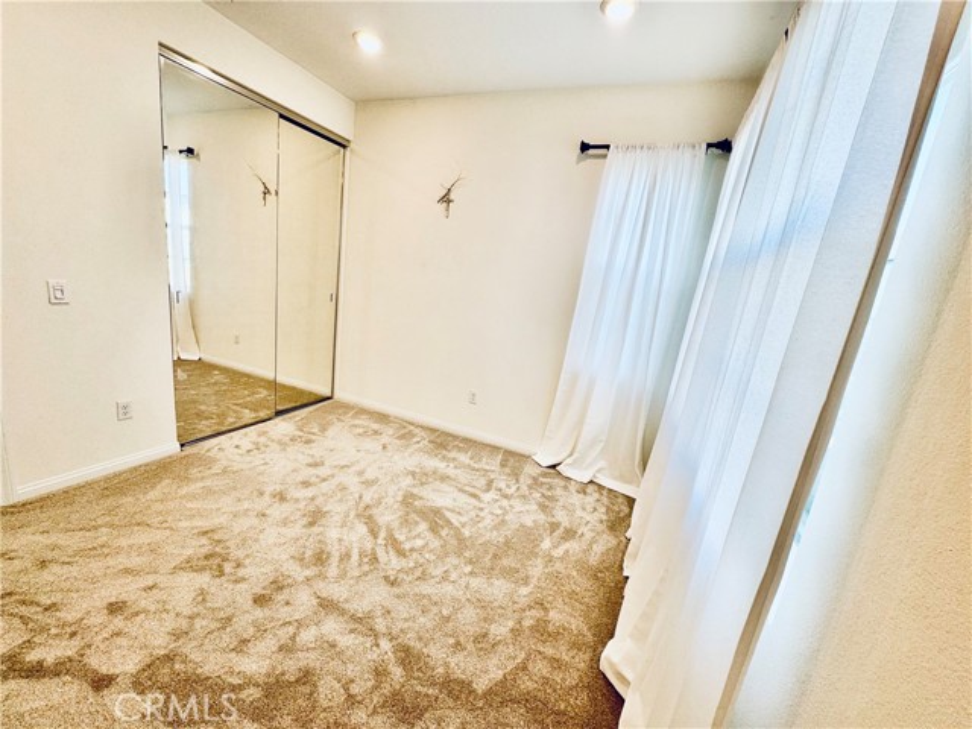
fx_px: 393
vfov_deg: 85.7
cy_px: 364
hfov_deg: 102.1
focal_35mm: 14
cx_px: 486
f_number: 2.2
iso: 80
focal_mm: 2.22
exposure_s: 1/120
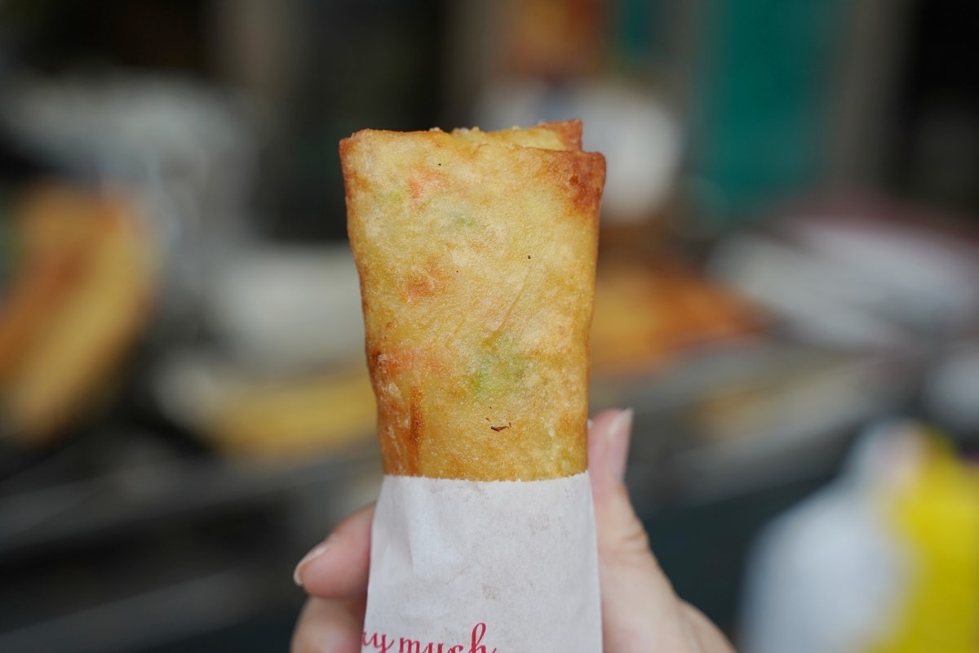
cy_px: 326
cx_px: 490
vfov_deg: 23.8
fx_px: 1550
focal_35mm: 57
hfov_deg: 35.1
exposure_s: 1/160
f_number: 4
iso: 200
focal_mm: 57
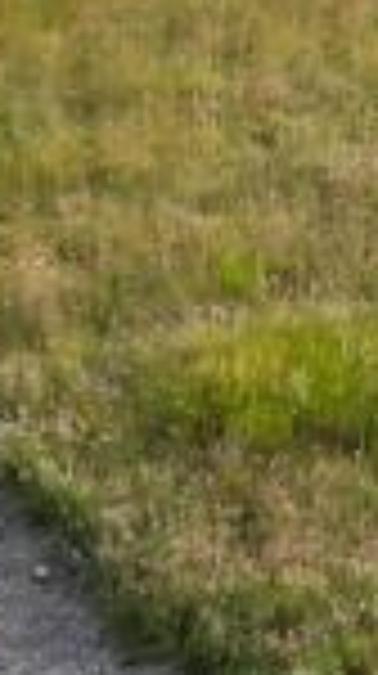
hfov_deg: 6.5
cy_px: 54
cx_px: 868
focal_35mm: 179
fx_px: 3200
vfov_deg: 11.9
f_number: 1.7
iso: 200
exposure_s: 1/2500
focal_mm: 6.72
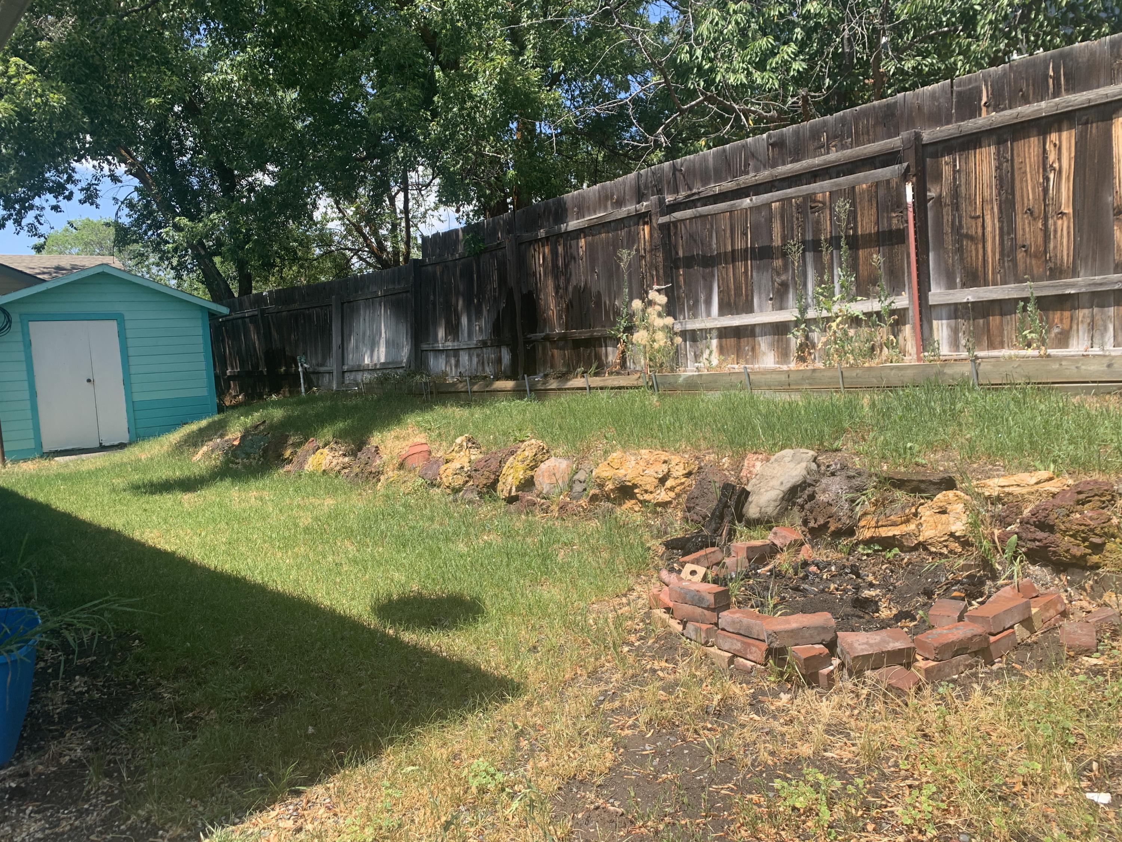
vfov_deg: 53.1
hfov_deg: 67.3
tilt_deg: -2.9
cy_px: 421
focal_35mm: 26
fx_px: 843
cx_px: 561
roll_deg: +3.7
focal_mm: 4.25
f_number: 1.8
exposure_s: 1/856
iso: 25
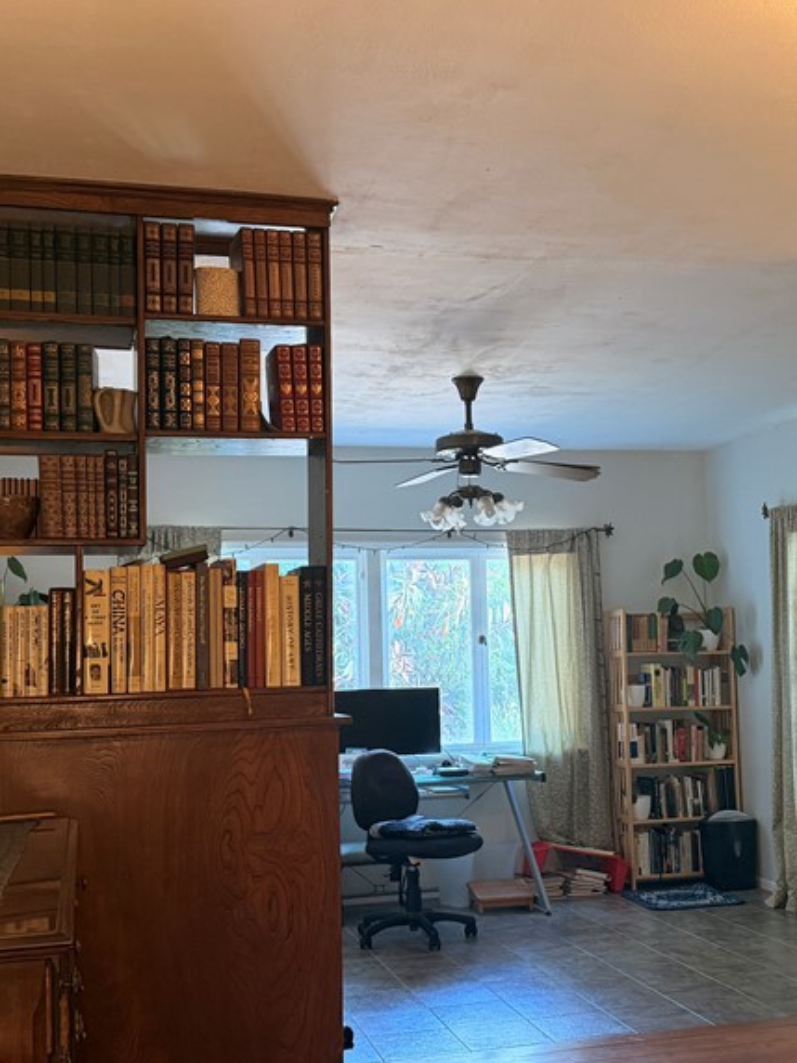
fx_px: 1320
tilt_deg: +2.2
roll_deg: +1.4
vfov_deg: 43.8
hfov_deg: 33.5
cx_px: 470
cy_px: 584
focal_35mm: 43
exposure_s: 1/120
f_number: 1.78
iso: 320
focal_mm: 6.76
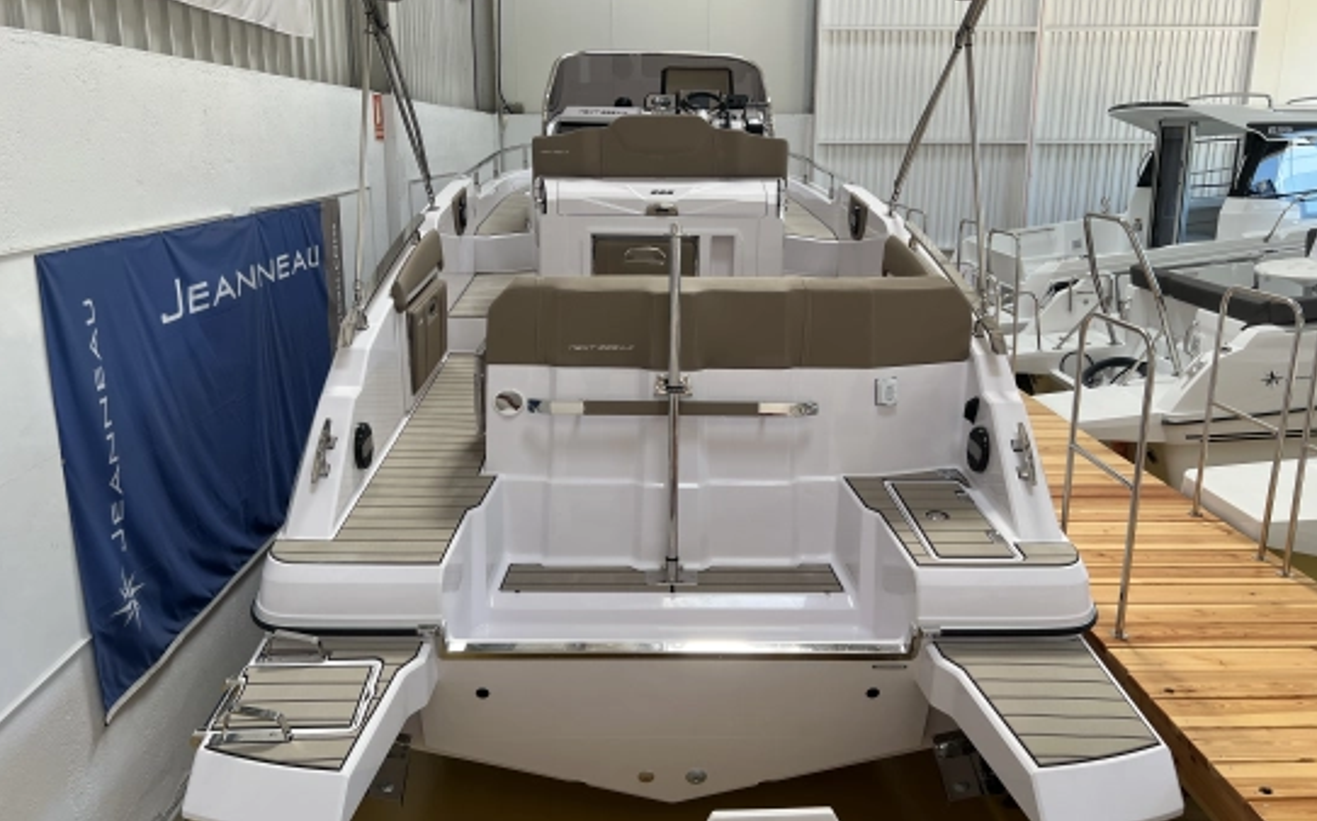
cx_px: 656
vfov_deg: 44.4
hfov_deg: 66.5
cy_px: 373
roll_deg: +0.1
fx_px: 1004
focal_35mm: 28
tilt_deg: -13.7
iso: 40
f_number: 1.5
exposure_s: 1/121
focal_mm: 5.7
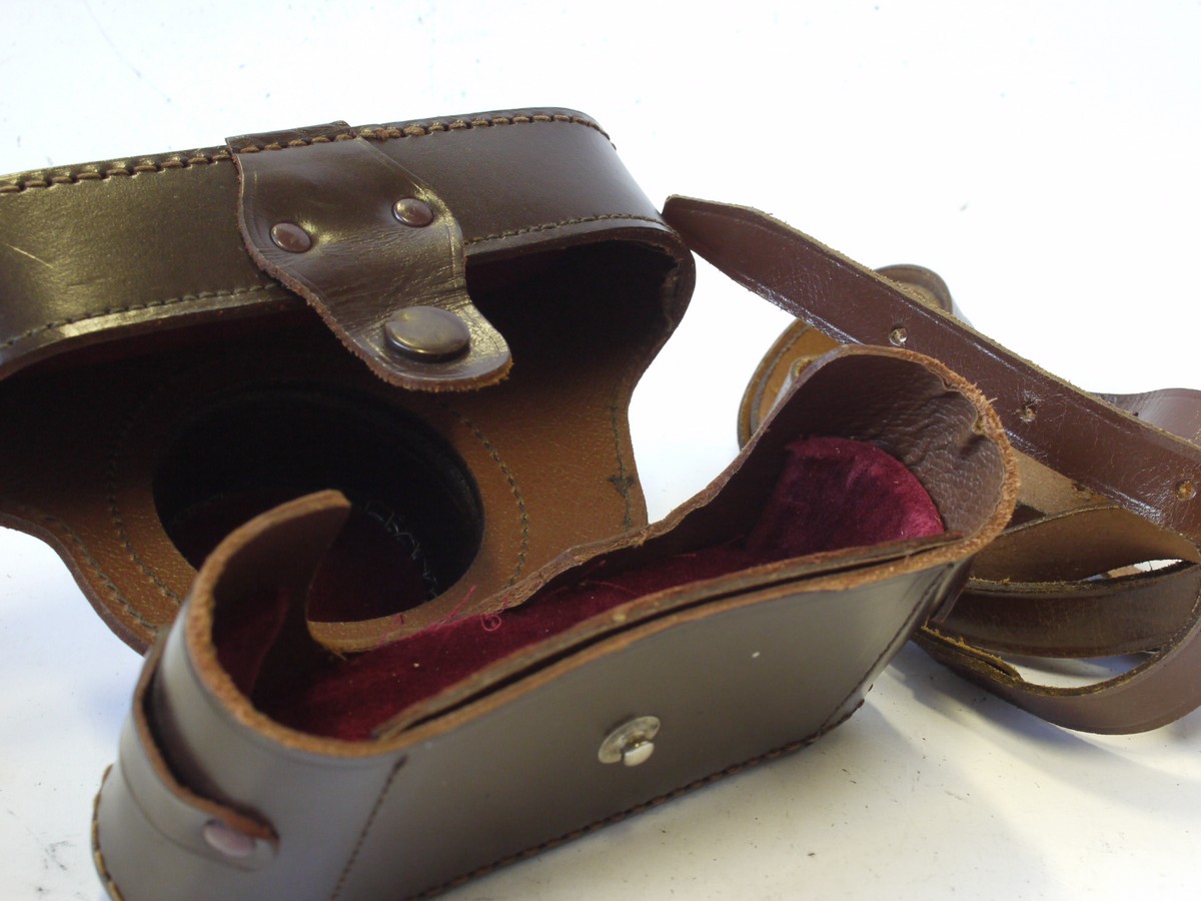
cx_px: 600
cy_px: 450
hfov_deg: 32.2
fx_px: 2082
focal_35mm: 60
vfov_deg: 24.4
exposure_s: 1/25
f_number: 9
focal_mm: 30
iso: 800
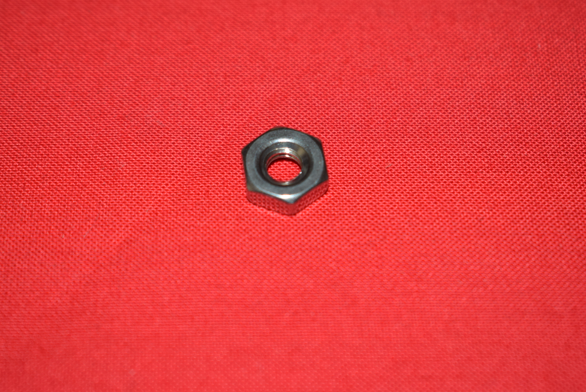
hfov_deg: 24.6
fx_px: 1344
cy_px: 196
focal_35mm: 82
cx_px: 293
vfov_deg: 16.6
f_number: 5.6
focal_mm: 55
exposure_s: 1/200
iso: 400
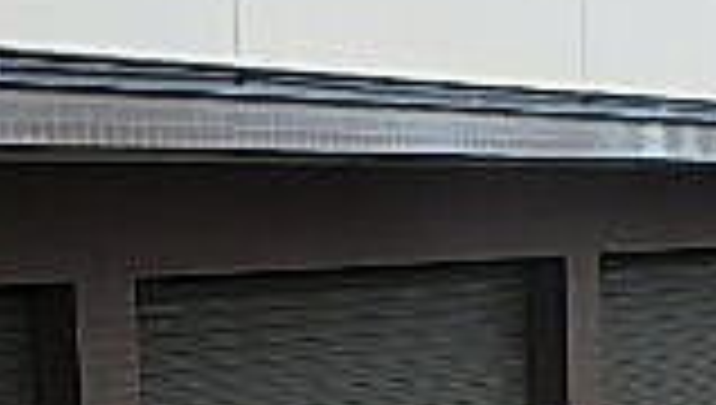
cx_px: 450
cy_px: 508
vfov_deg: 12.8
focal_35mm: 92
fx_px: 1749
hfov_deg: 23.1
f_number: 3.5
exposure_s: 1/500
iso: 125
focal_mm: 3.7
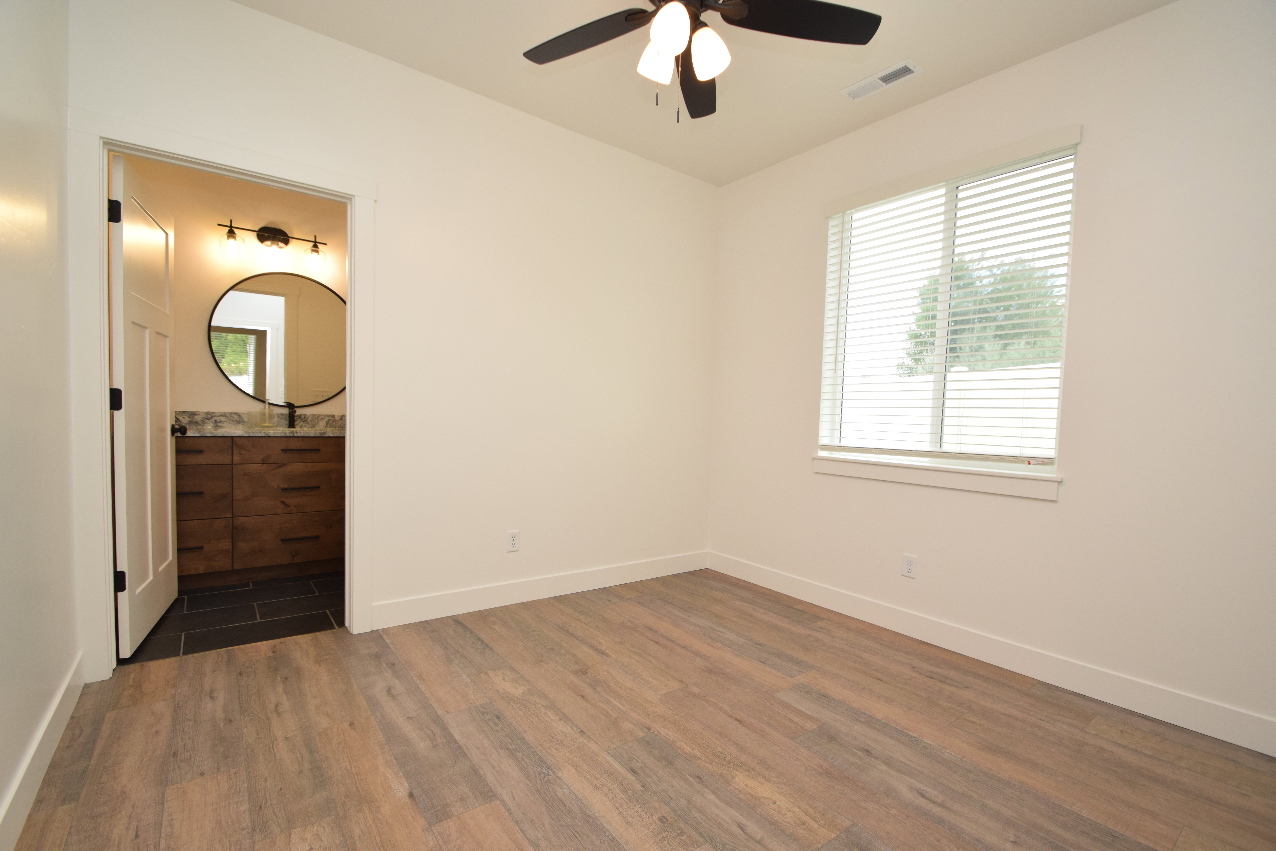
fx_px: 532
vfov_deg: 77.3
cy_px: 426
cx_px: 638
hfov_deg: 100.4
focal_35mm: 15
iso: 560
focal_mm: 10
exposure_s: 1/125
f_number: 5.6
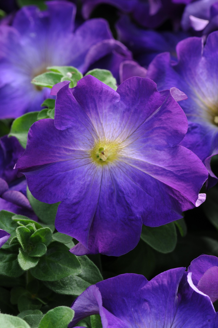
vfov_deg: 13.1
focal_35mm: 158
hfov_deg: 8.7
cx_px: 109
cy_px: 164
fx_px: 1434
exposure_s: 1/50
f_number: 16
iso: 200
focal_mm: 105
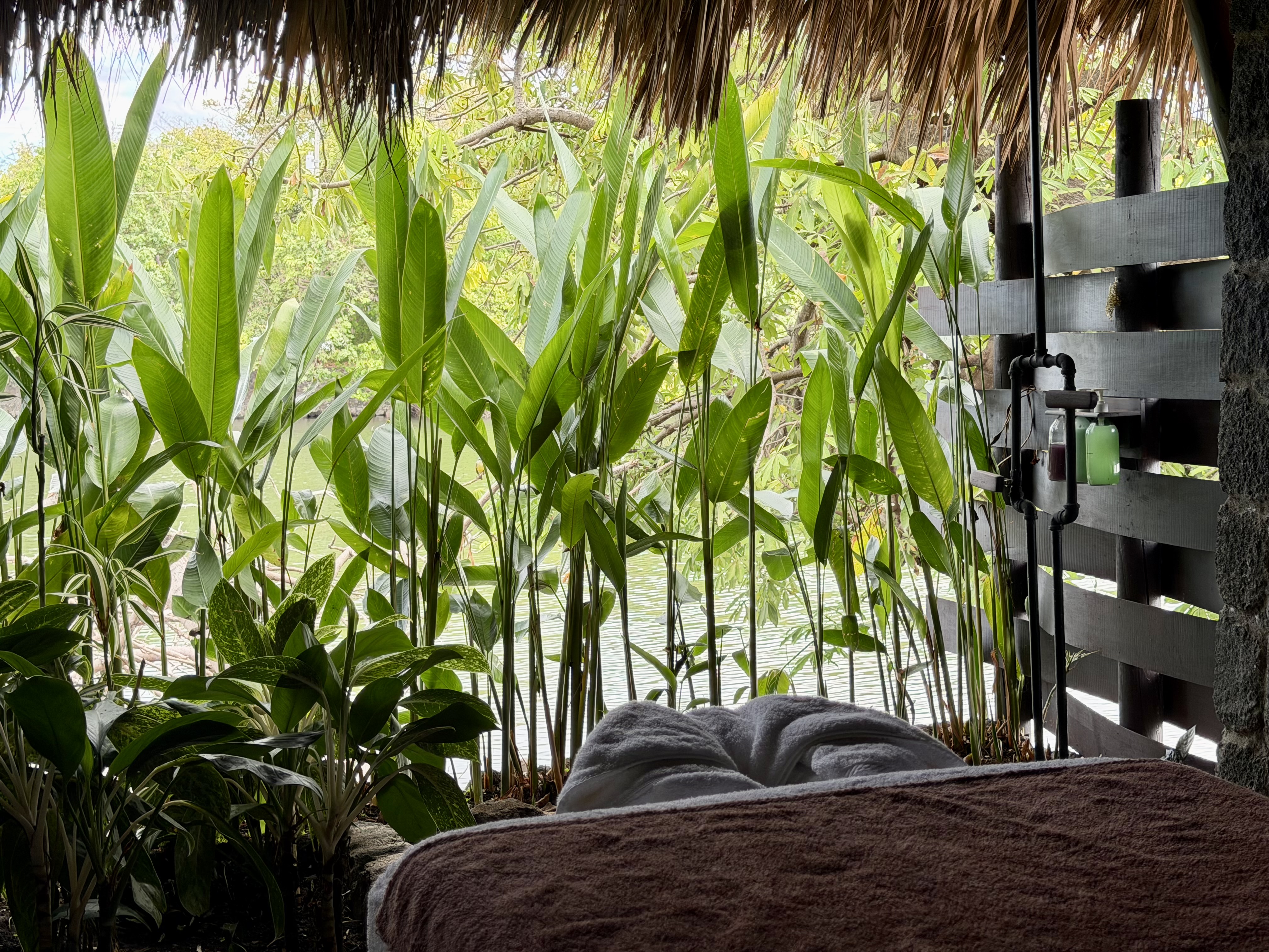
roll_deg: +0.2
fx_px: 1760
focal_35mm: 48
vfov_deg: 30.3
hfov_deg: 39.7
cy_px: 476
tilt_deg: -4.6
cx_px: 634
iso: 160
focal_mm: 6.76
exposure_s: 1/126
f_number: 1.78
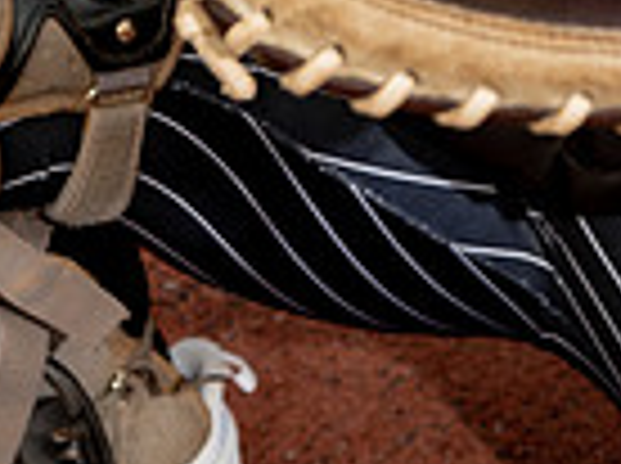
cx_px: 477
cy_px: -541
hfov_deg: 17.8
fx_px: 1970
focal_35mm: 110
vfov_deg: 11.7
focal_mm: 35
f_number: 5.6
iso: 80
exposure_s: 1/250
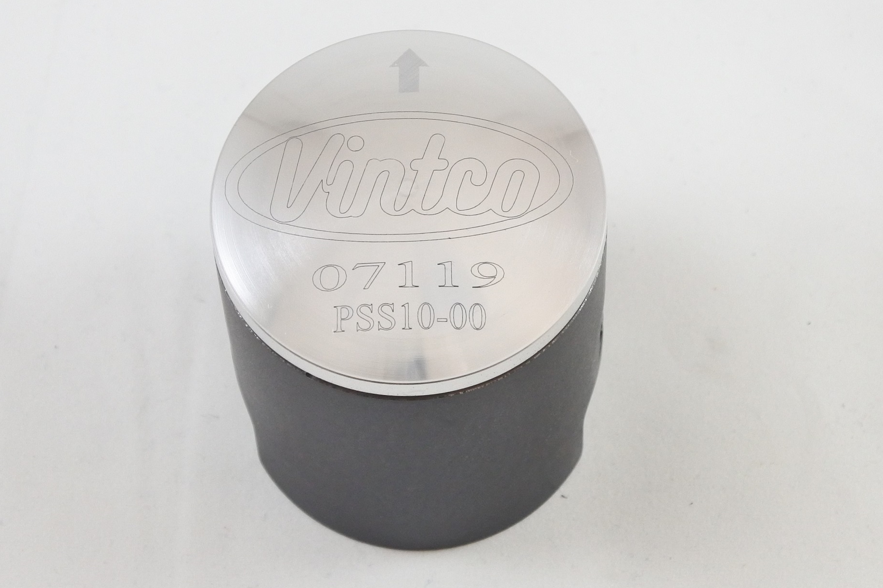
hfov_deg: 30.5
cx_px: 398
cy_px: 267
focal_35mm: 66
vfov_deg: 20.6
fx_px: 1618
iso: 640
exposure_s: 1/125
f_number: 4.8
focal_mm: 22.3
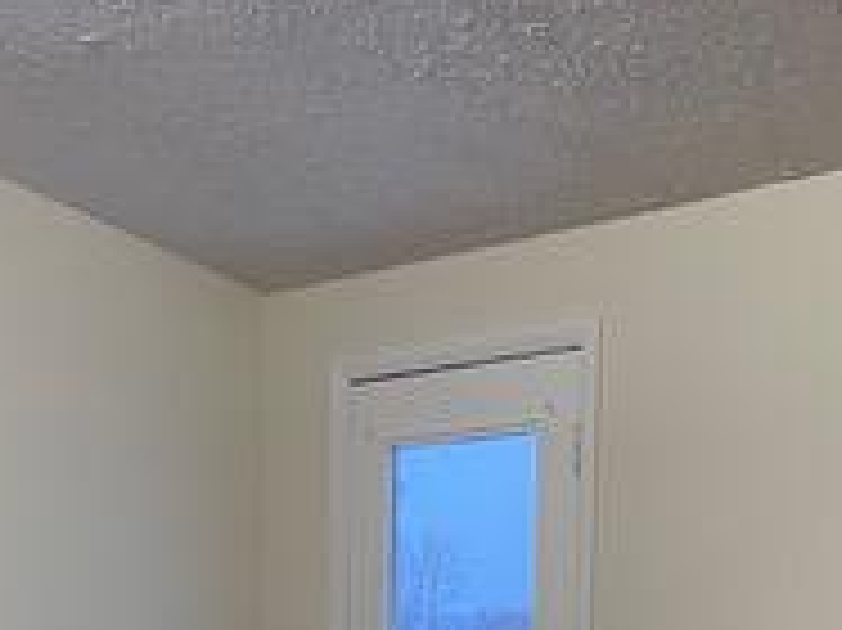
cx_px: 90
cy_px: 950
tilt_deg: -7.1
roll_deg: +1.0
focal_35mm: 89
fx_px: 2163
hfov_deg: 21.5
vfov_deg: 15.3
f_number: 1.6
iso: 400
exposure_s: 1/60
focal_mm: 4.2
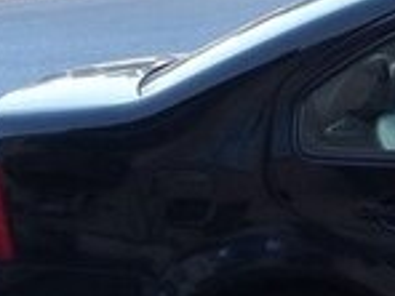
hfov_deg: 12.6
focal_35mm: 138
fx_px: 1575
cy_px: 193
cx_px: 777
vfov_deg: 10.7
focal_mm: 3.3
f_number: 2.2
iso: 50
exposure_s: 1/100
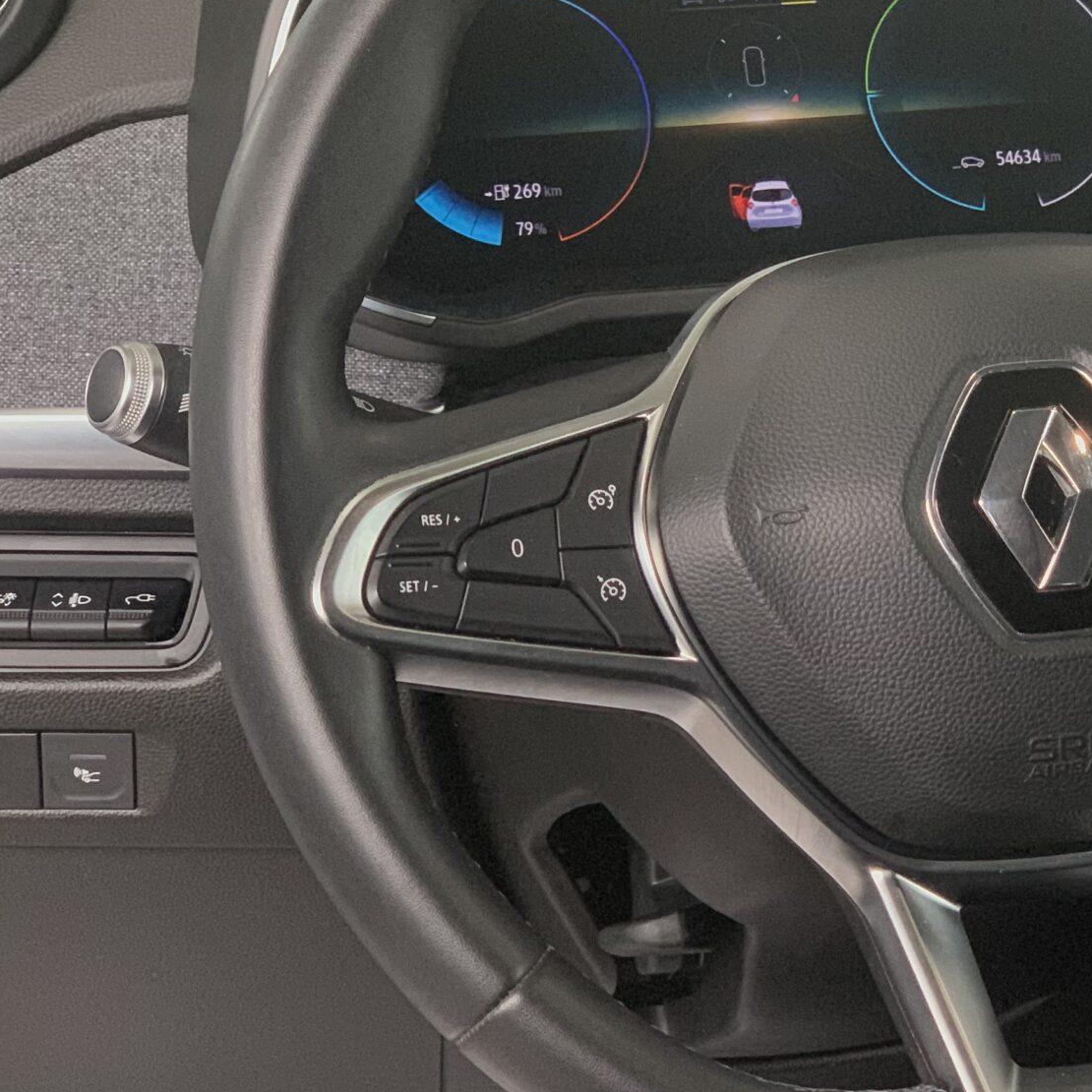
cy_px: 449
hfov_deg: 16.3
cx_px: 930
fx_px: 3783
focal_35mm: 106
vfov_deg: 16.4
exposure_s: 1/60
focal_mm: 6
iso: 320
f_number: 2.4
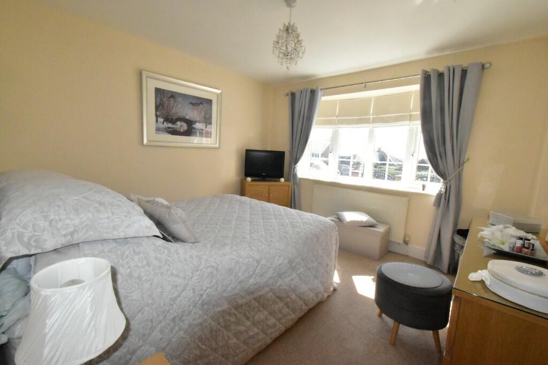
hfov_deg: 100.4
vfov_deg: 77.3
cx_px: 274
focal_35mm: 15
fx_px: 228
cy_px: 182
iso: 8000
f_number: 22
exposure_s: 1/200
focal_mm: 10
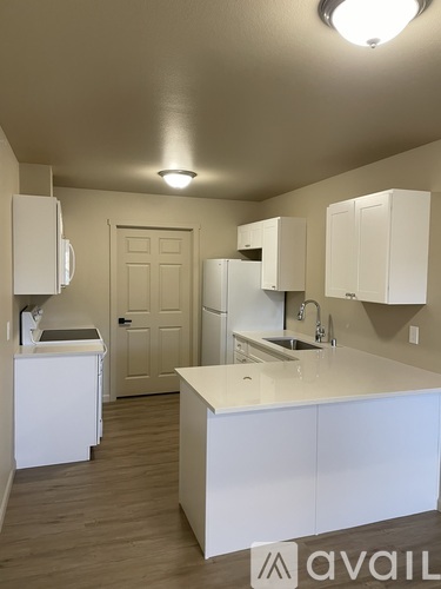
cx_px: 220
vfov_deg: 67.3
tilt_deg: -3.0
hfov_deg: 53.1
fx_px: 442
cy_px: 294
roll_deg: -1.7
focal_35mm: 26
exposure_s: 1/60
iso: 100
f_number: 1.6
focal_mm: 4.2
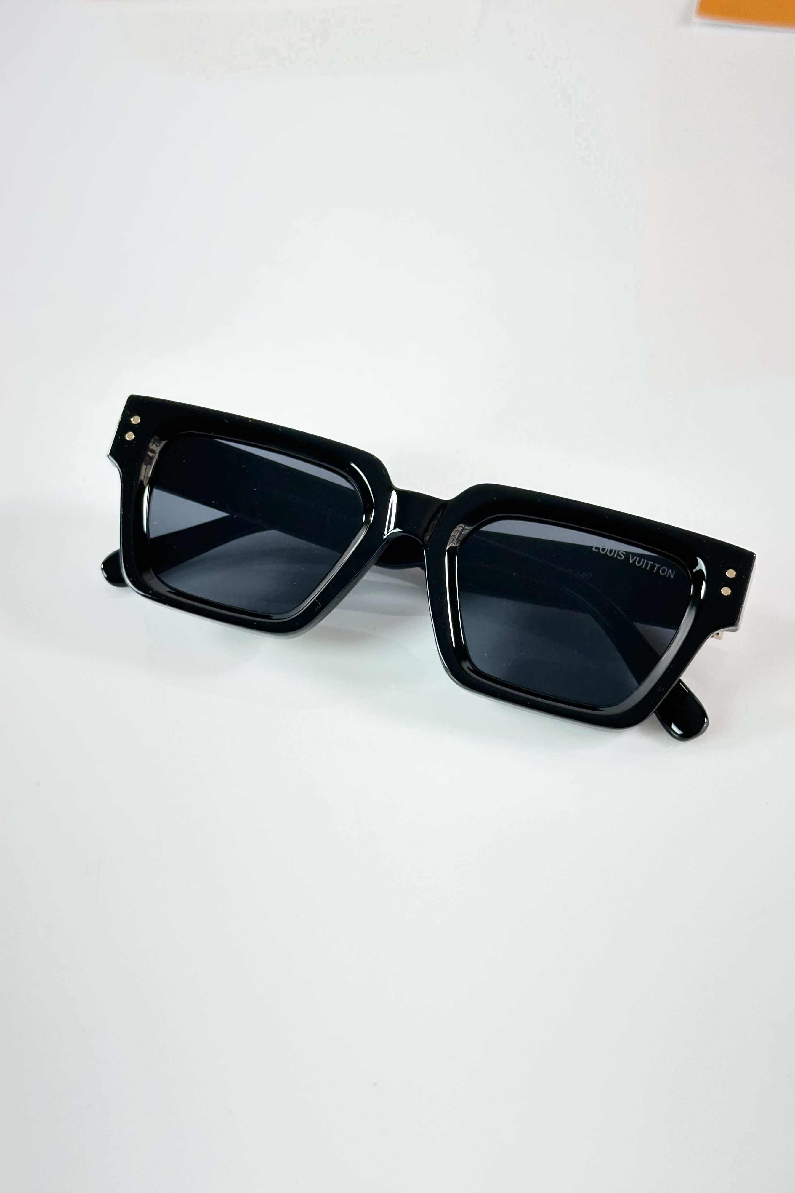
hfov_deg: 27.0
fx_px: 1656
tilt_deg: -44.4
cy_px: 596
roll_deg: +3.9
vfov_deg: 39.6
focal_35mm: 50
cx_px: 409
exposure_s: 1/100
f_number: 1.78
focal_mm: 6.86
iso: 80
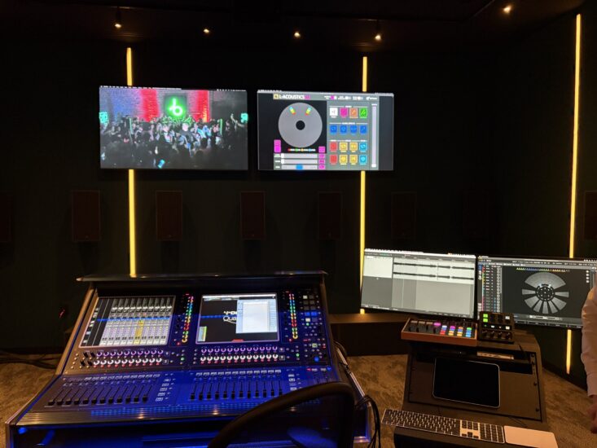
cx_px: 298
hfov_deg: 67.3
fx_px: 448
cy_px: 224
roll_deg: +0.0
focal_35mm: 26
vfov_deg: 53.1
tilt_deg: -3.1
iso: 500
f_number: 1.6
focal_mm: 5.96
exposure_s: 1/56
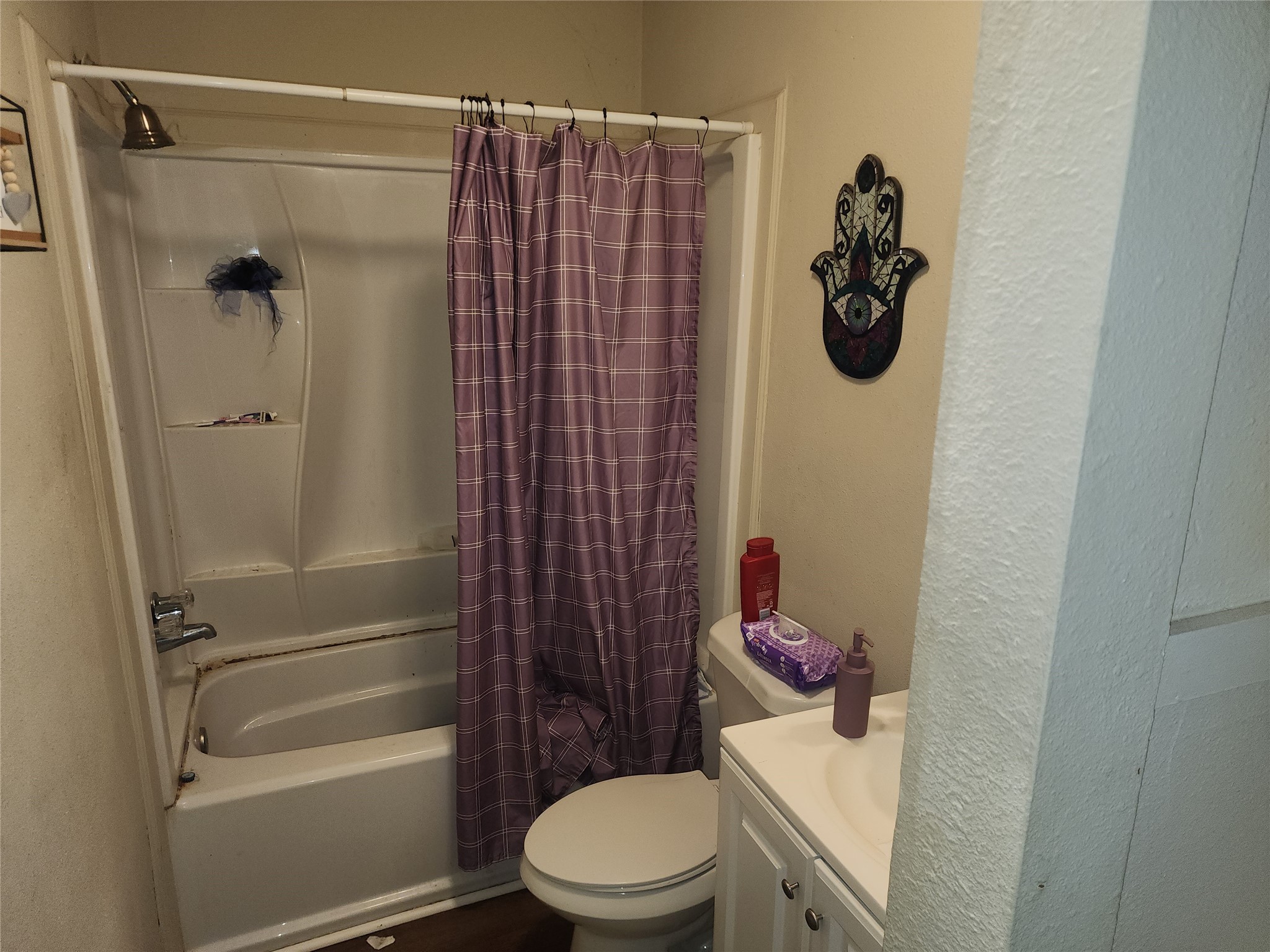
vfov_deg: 58.9
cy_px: 476
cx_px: 635
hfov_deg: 73.9
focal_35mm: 23
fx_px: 844
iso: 100
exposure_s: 1/40
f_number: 1.8
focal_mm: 6.4
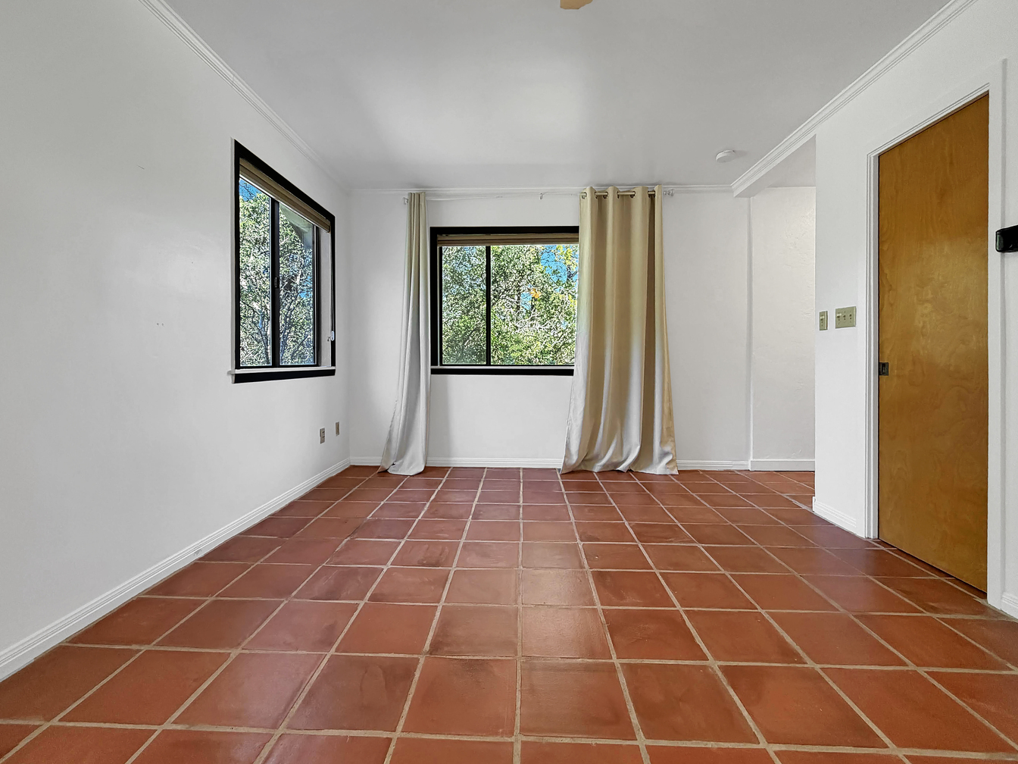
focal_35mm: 15
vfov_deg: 81.7
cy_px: 392
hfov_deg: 98.2
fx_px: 441
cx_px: 504
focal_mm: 2.22
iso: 200
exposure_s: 1/120
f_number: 2.2
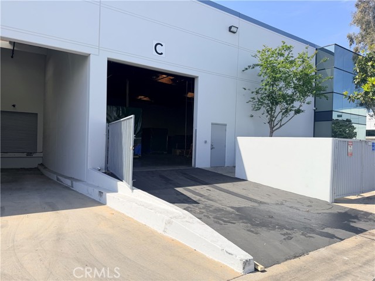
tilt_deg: -1.3
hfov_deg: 71.6
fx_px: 260
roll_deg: -1.7
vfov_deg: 56.8
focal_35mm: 24
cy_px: 140
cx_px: 188
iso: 80
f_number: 1.78
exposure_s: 1/3584
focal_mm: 6.76
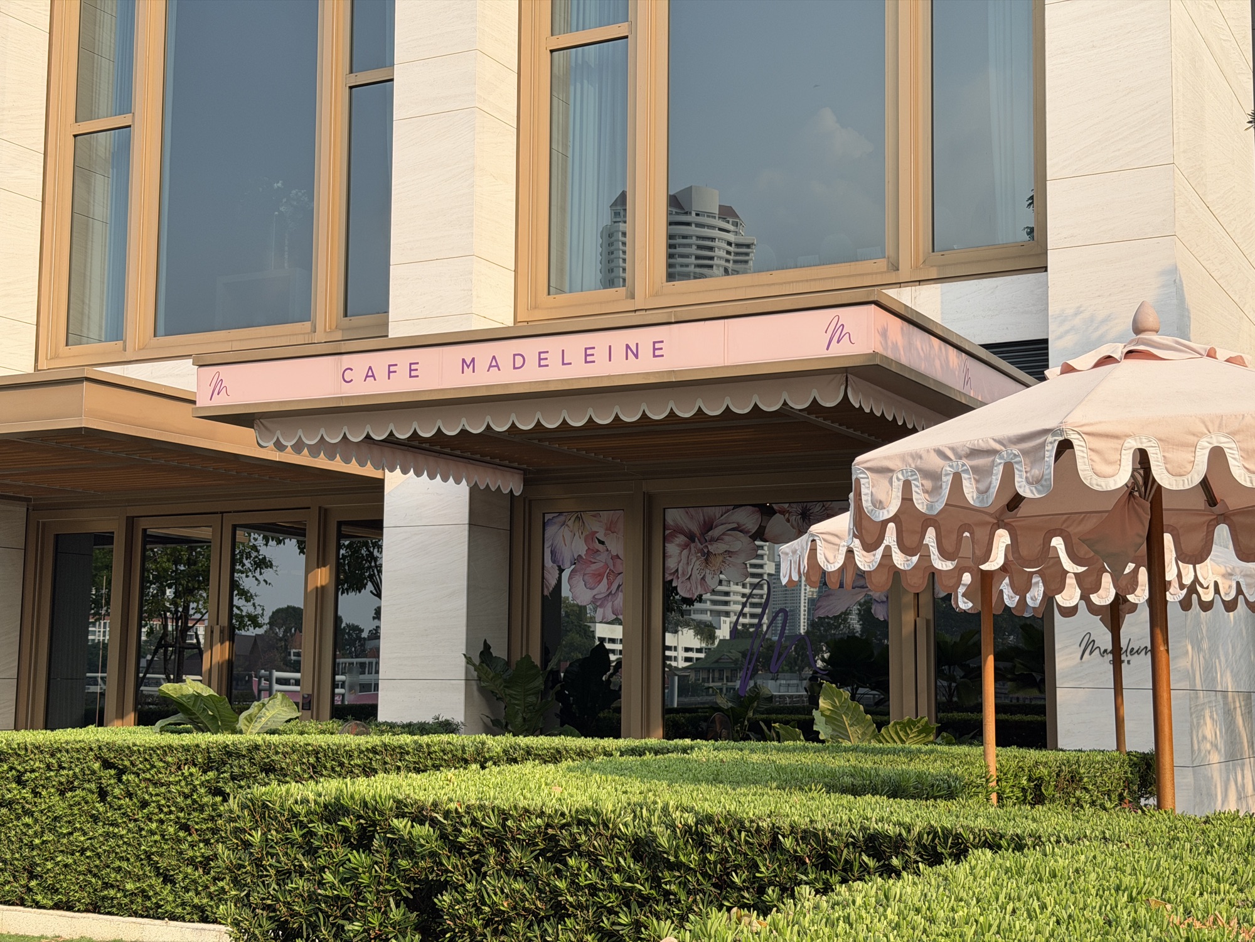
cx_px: 628
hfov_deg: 39.7
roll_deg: -0.7
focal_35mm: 48
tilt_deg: +6.7
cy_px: 471
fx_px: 1740
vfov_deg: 30.3
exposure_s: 1/1642
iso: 64
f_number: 1.78
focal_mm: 6.76
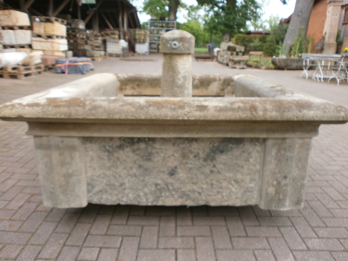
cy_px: 130
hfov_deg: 65.3
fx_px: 271
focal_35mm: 27
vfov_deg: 51.4
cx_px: 174
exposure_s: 1/250
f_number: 2.9
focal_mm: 4.8
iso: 125
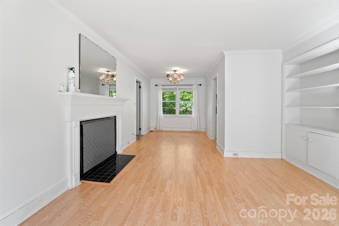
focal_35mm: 15
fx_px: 141
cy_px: 113
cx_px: 170
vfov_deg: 77.3
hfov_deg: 100.4
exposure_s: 1/30
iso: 320
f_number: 4.5
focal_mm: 10
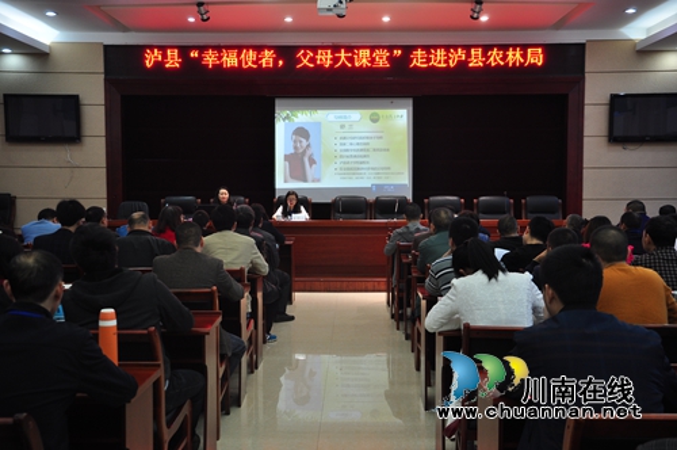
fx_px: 732
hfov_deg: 49.6
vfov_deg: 34.1
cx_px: 338
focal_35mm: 39
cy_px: 225
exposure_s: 1/30
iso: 360
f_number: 4
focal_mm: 26
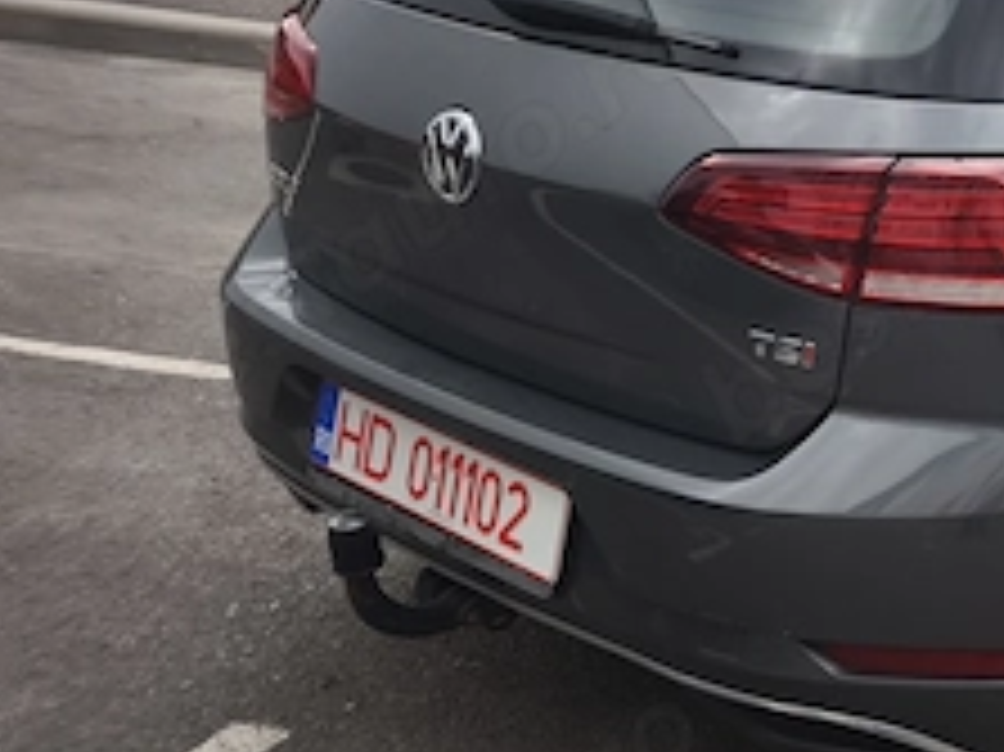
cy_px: 279
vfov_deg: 23.6
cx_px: 1346
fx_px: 1797
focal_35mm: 62
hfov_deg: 26.1
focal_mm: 6.57
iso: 50
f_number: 1.6
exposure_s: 1/888
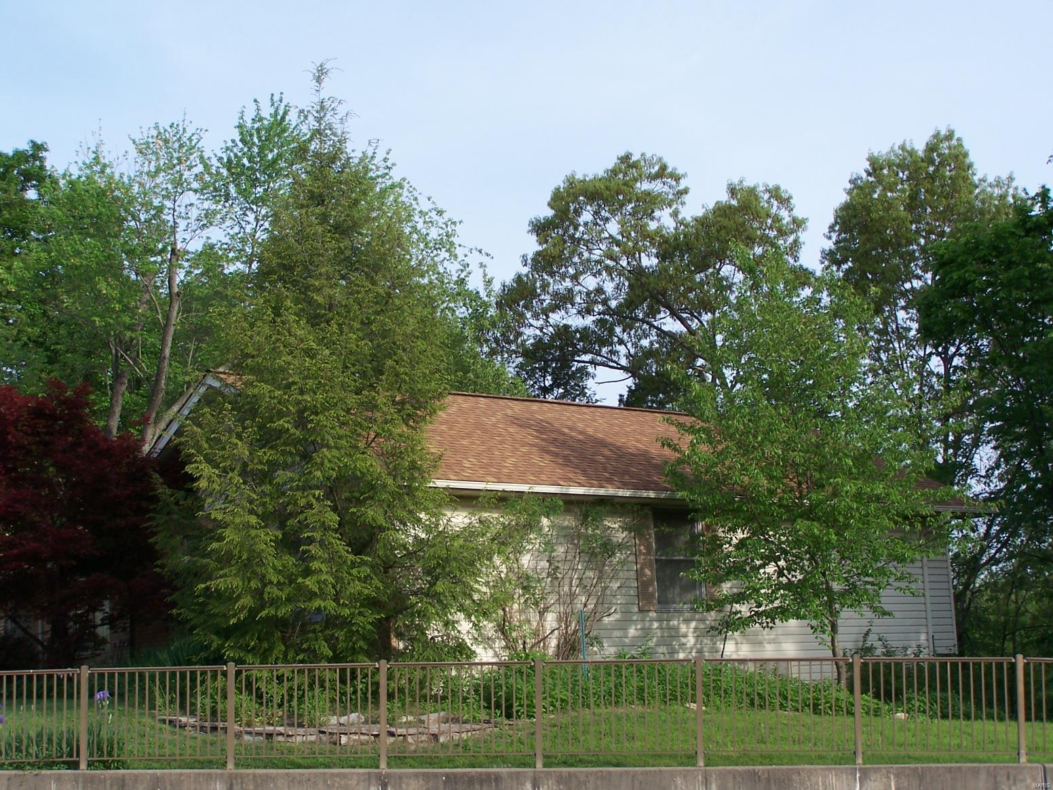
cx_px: 526
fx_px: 1947
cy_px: 395
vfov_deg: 22.9
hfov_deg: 30.3
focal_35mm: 64
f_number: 3.2
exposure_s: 1/500
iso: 80
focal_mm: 10.7
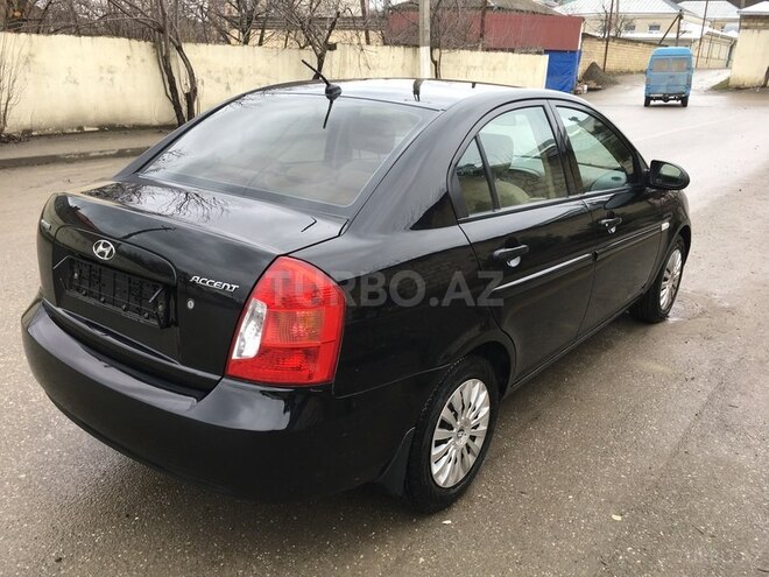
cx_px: 384
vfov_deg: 48.2
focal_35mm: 29
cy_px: 288
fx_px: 644
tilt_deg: -19.2
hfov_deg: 61.7
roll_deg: -2.0
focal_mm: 4.15
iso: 25
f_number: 2.2
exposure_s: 1/134
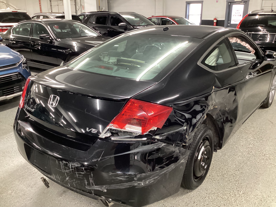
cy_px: 104
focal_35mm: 31
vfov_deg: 45.4
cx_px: 138
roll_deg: +0.8
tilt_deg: -21.6
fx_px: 247
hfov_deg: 58.4
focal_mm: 3.3
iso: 400
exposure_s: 1/30
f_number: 2.4
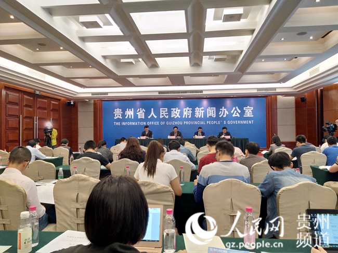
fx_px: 254
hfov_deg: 67.3
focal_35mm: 26
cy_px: 126
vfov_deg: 53.0
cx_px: 169
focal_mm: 3.88
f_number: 2
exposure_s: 1/50
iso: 210
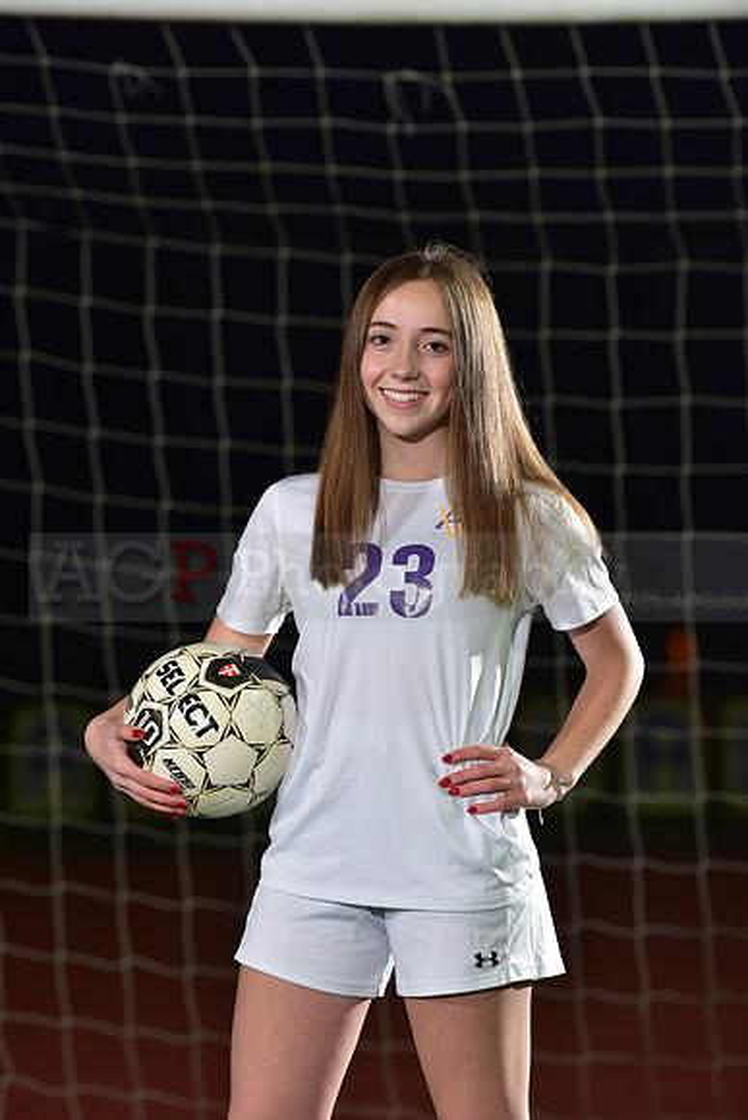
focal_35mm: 200
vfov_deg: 10.3
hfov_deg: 6.9
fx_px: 6229
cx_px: 374
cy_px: 560
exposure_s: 1/200
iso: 1000
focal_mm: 200
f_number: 5
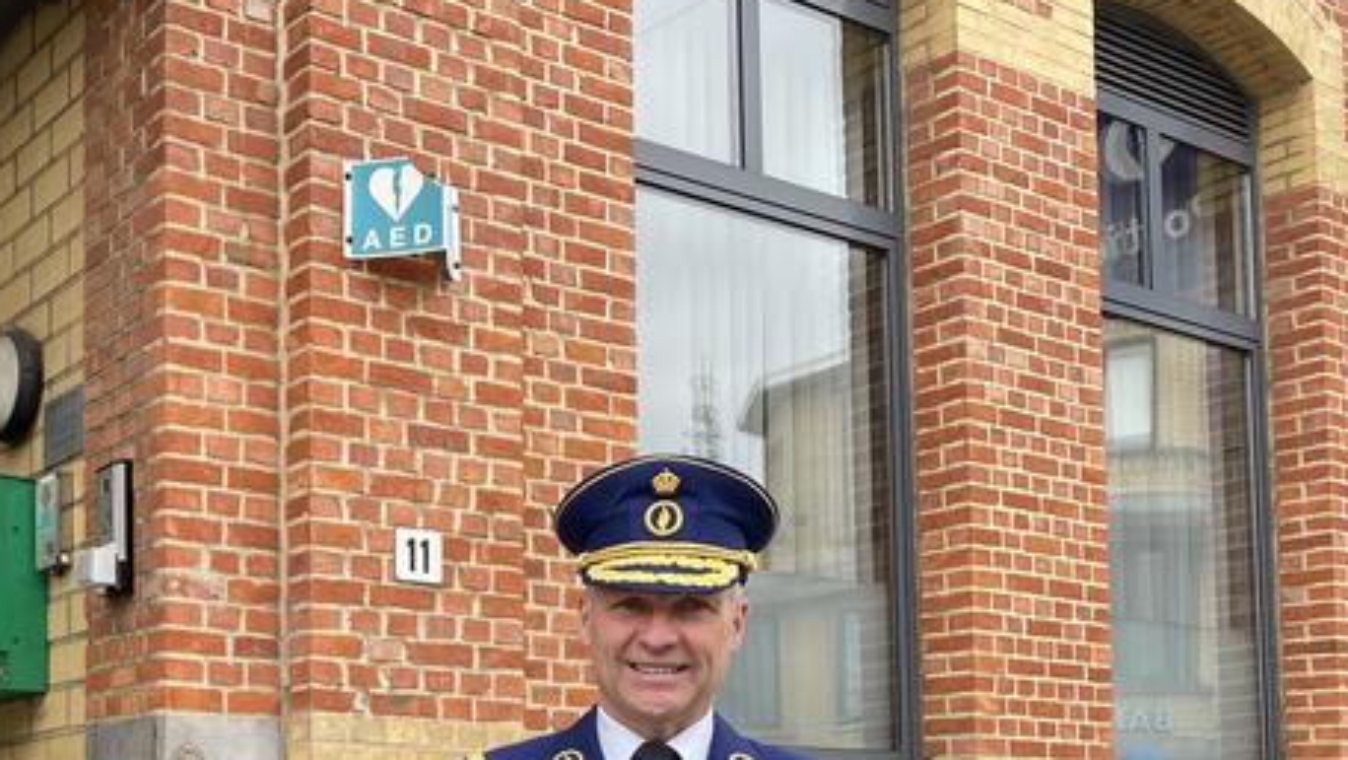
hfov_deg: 41.2
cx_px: 282
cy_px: 769
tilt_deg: +3.2
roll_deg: -0.4
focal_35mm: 48
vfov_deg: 23.8
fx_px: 1716
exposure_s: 1/633
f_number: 1.8
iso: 32
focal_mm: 4.25
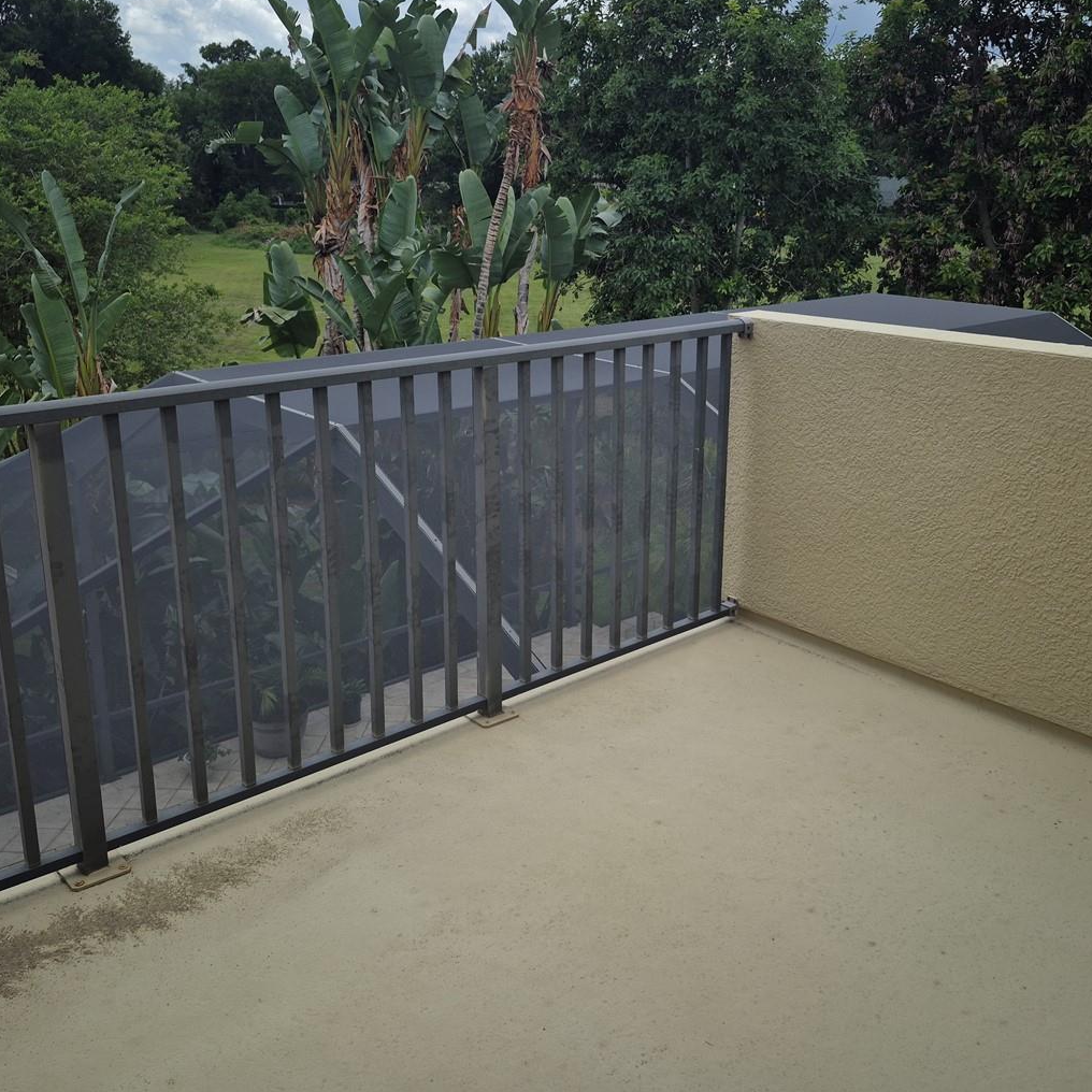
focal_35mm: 32
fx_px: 1142
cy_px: 483
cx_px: 598
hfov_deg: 51.0
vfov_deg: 51.0
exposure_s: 1/1128
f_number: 1.8
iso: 25
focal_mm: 5.4
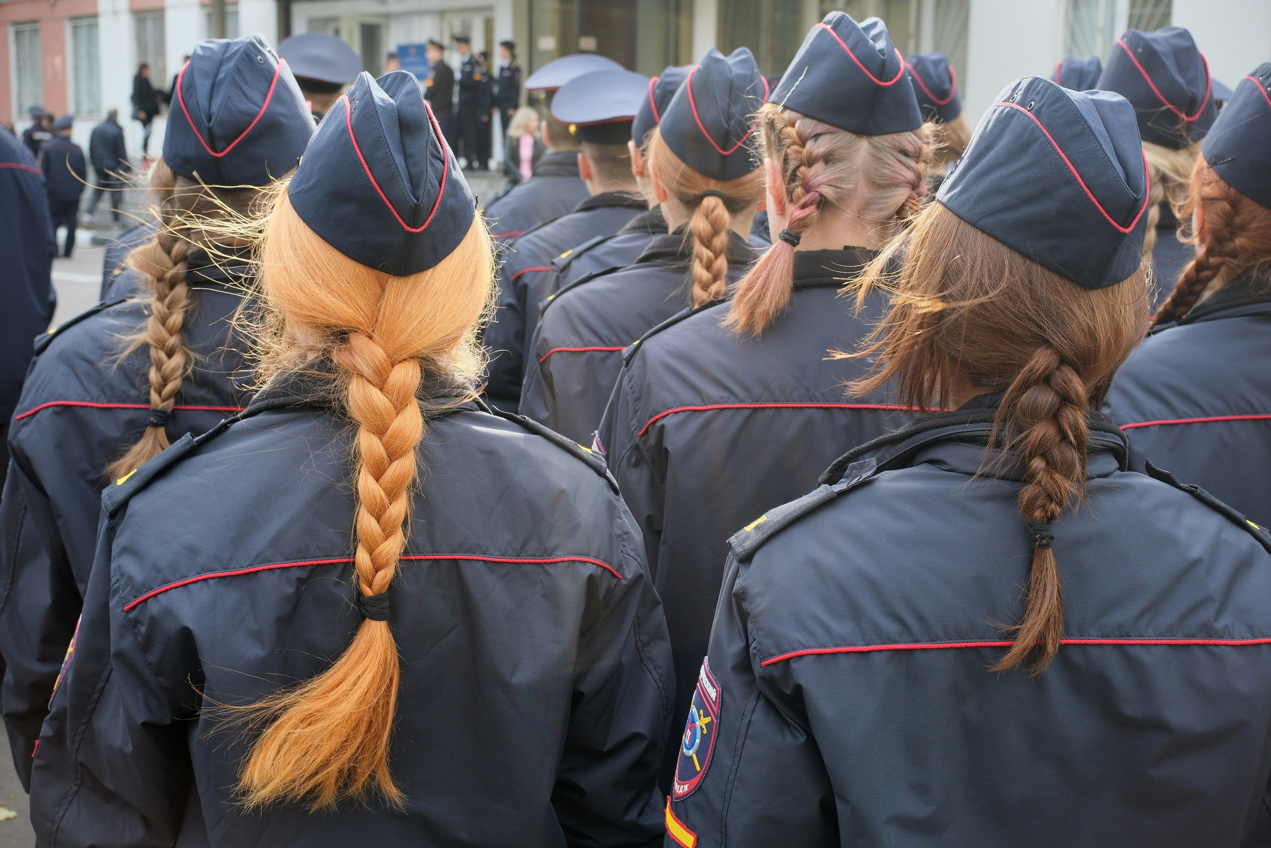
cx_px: 636
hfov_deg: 47.4
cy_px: 424
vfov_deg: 32.6
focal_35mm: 41
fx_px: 1448
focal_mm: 27
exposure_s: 1/240
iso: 640
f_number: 5.6
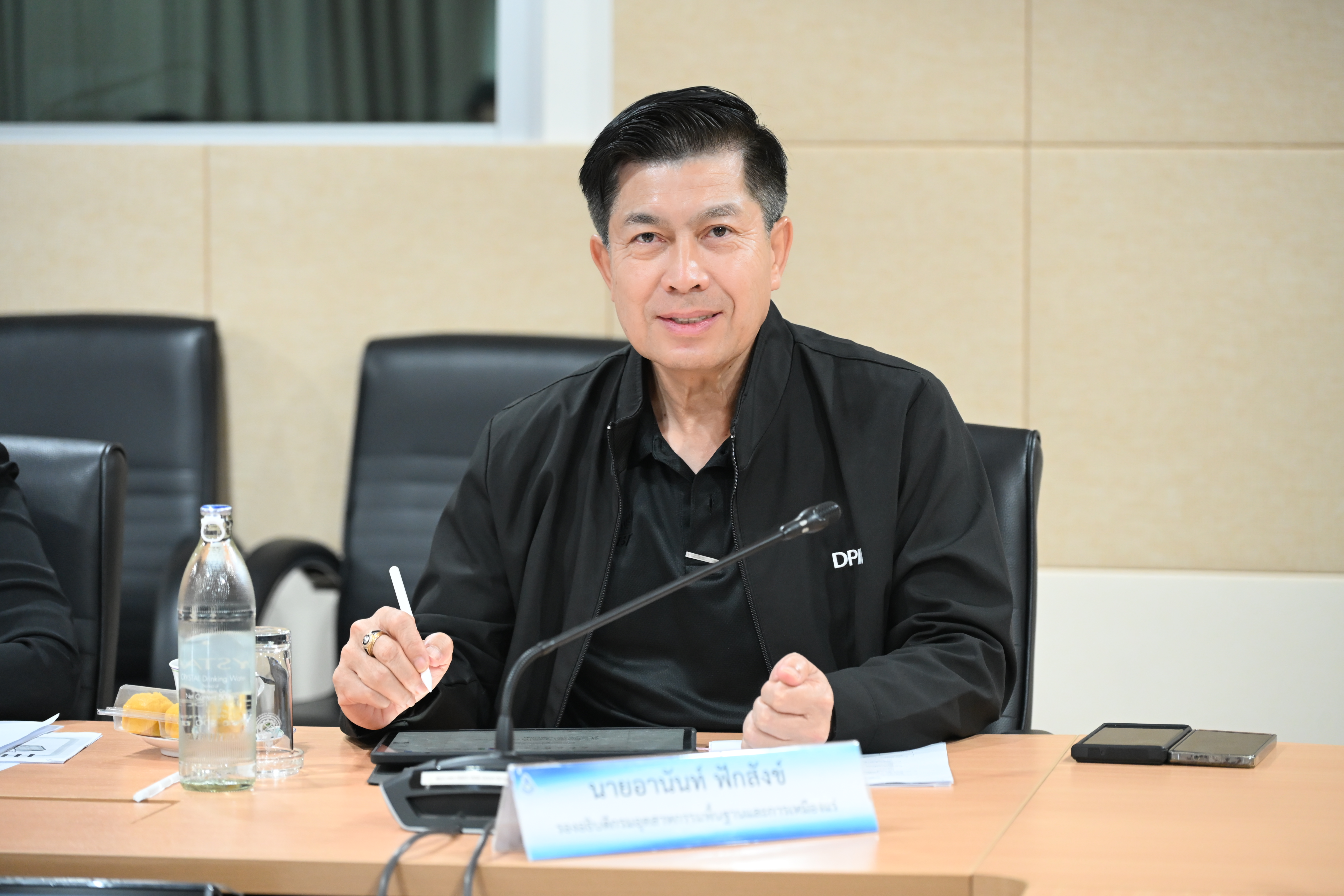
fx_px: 4480
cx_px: 672
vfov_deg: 11.4
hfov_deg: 17.1
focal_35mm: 120
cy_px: 448
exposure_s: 1/60
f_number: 4
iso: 3200
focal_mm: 120
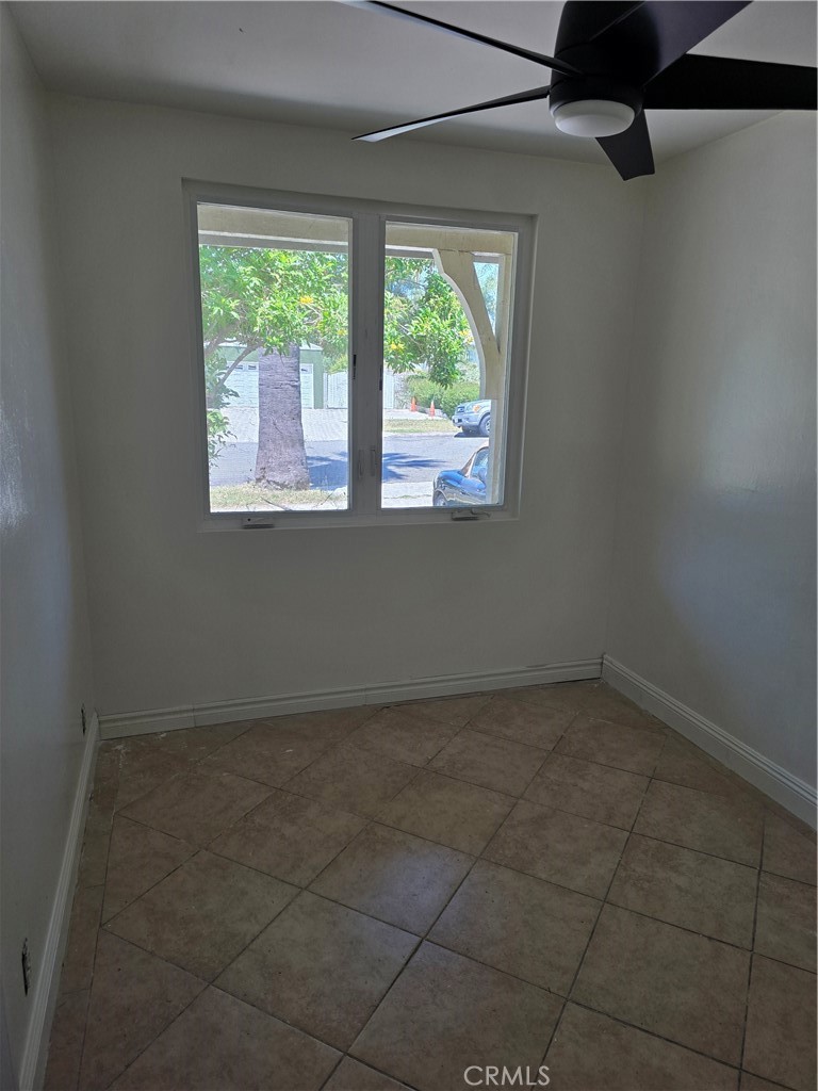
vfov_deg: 73.9
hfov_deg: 58.9
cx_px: 409
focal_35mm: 23
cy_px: 546
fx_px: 725
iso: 64
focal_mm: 6.3
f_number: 1.7
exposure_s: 1/180
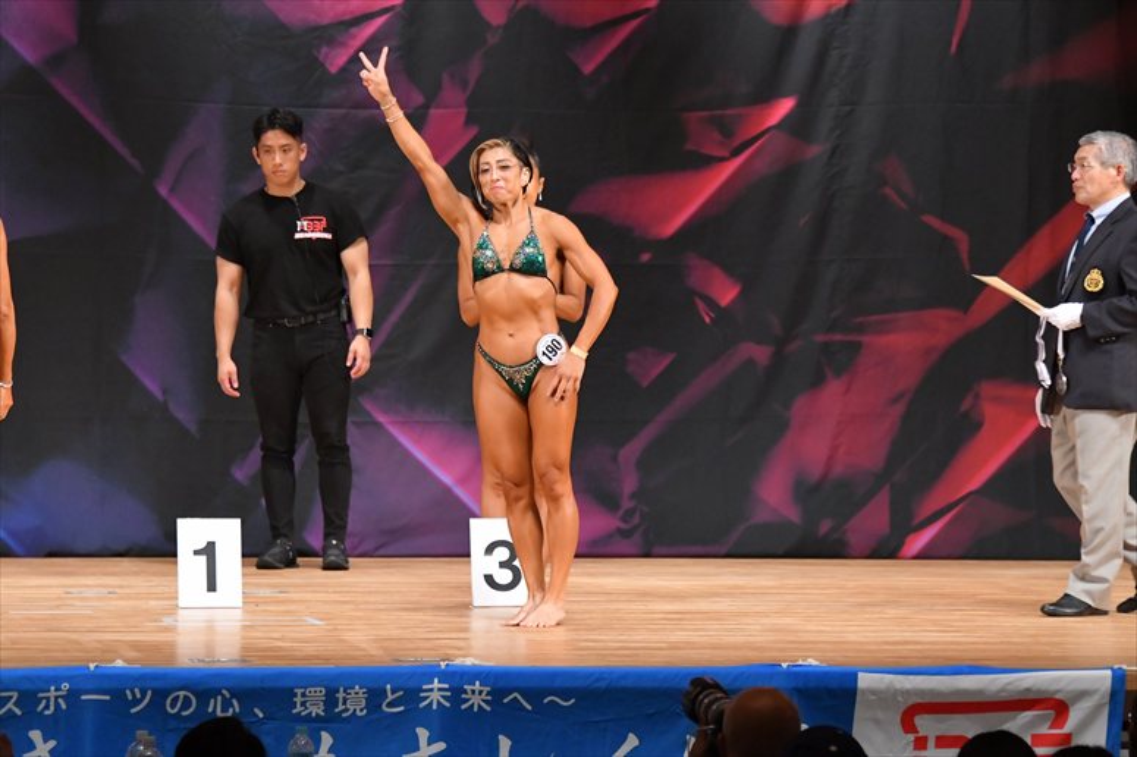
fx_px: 7103
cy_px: 378
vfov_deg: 6.1
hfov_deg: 9.2
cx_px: 568
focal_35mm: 225
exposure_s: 1/400
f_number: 5.6
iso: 6400
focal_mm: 150
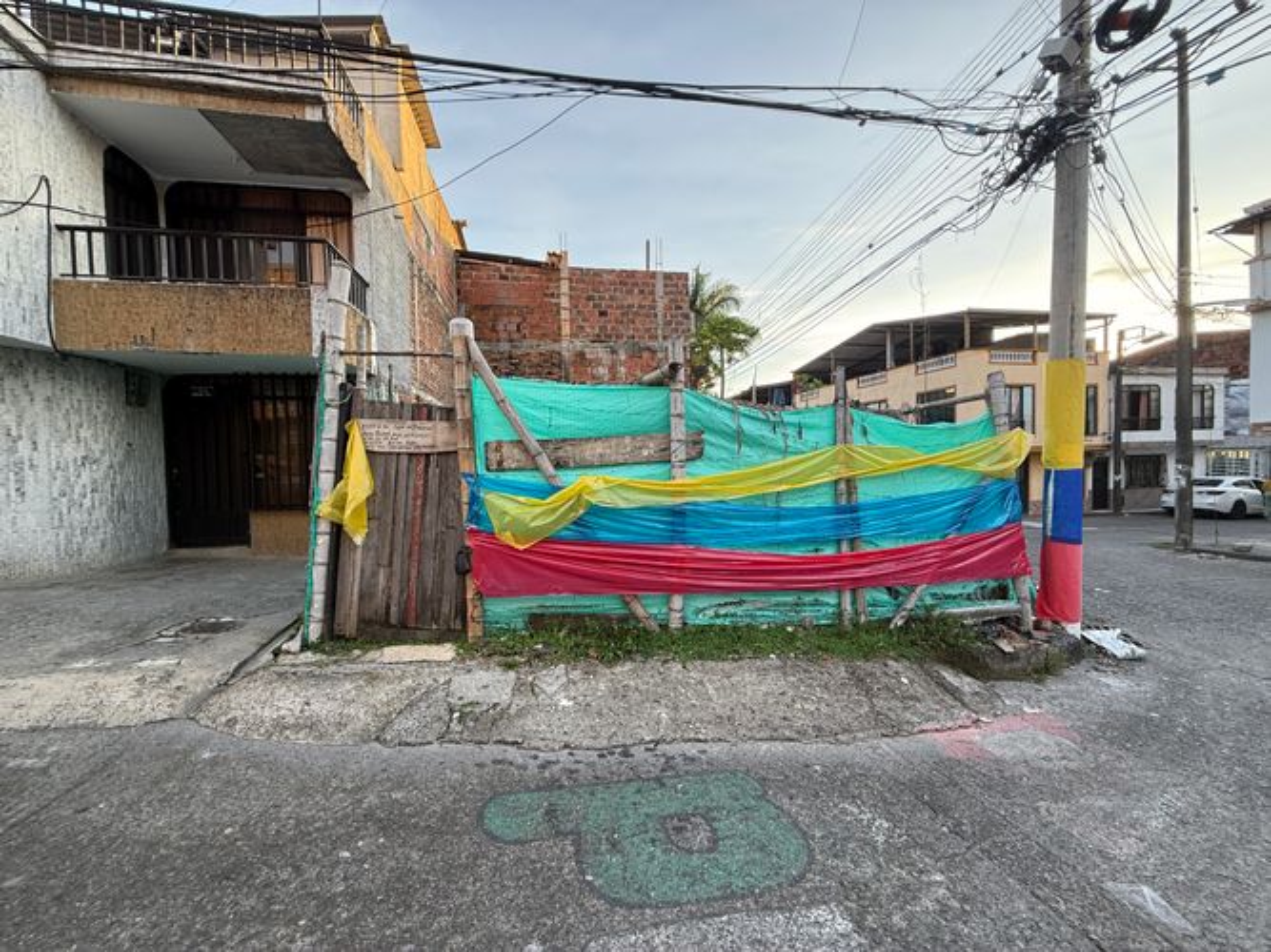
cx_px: 636
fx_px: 514
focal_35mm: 14
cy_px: 476
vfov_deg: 85.7
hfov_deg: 102.1
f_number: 2.2
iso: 64
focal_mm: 2.22
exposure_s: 1/120
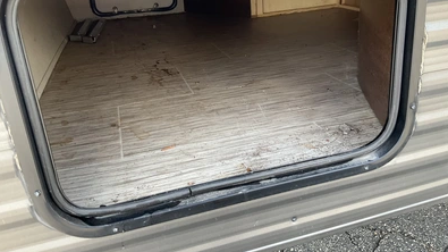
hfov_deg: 61.0
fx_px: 380
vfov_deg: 36.3
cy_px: 87
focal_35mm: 32
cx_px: 225
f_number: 1.8
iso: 64
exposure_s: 1/122
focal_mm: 3
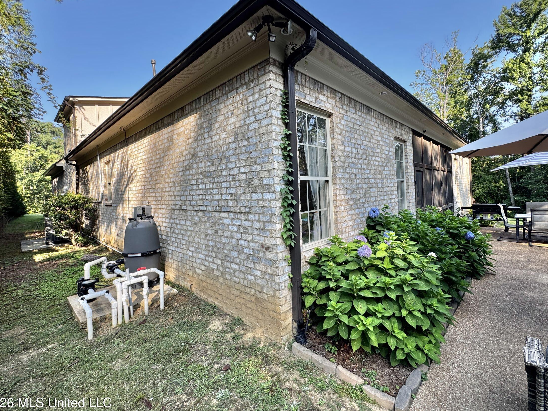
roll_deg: +2.1
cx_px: 287
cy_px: 189
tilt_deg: +0.9
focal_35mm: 16
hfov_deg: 94.4
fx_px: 253
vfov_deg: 78.0
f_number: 2.2
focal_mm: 2.22
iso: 40
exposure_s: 1/261
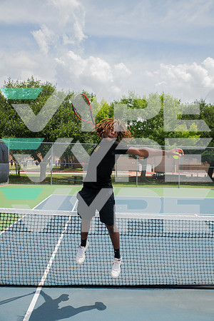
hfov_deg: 36.9
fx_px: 321
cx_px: 107
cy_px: 160
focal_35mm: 36
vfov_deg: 53.1
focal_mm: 36
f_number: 6.3
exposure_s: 1/400
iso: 100
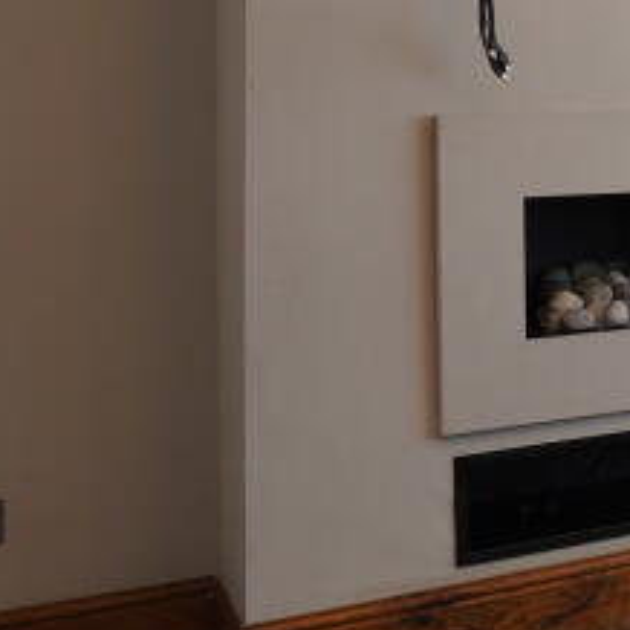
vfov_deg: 26.1
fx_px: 1318
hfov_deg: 22.1
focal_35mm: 64
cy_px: 82
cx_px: 957
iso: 200
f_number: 4
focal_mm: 16
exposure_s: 1/60
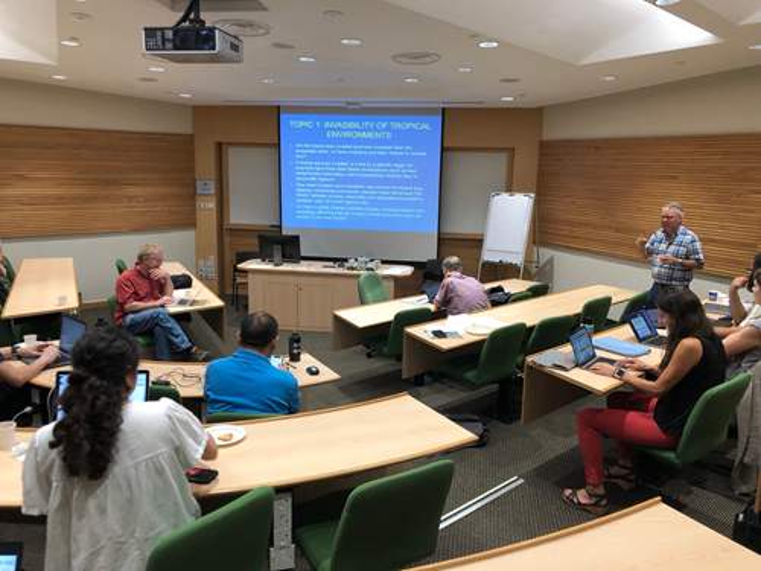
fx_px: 616
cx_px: 380
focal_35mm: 28
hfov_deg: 63.4
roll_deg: -1.1
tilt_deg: -10.3
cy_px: 286
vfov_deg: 49.7
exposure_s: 1/26
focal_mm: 4
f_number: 1.8
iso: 40
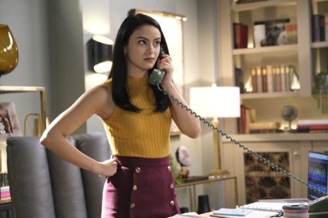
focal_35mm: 83
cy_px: 109
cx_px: 164
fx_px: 756
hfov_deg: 24.5
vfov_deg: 16.4
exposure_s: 1/200
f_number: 2.8
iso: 10000
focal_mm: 55
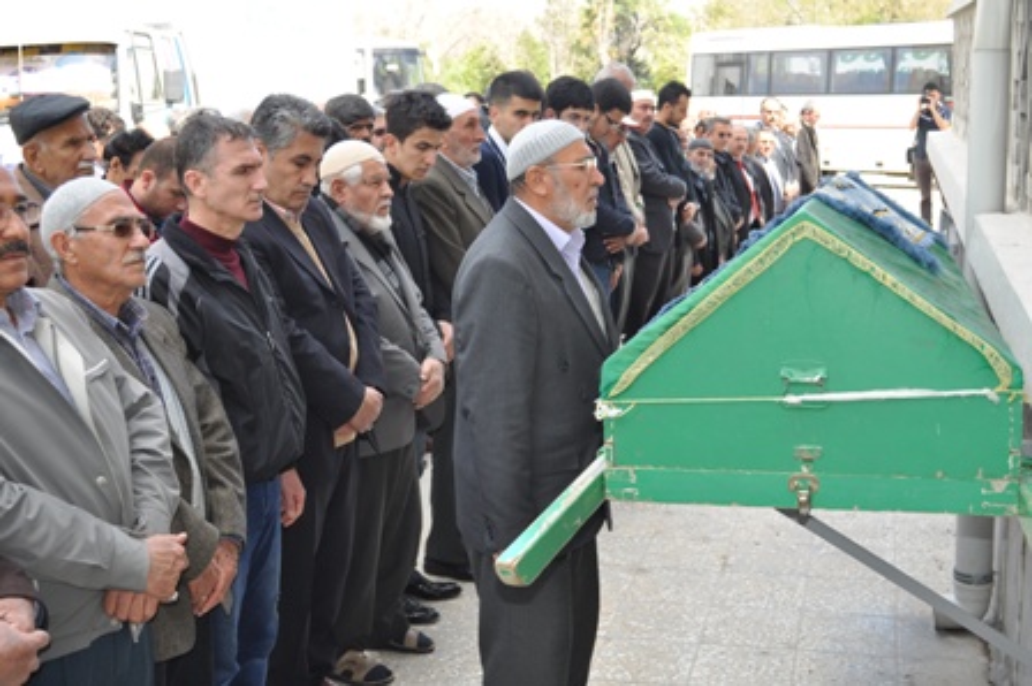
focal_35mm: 45
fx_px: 1289
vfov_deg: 29.8
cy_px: 343
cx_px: 516
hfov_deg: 43.6
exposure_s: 1/200
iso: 250
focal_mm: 30
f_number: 4.5
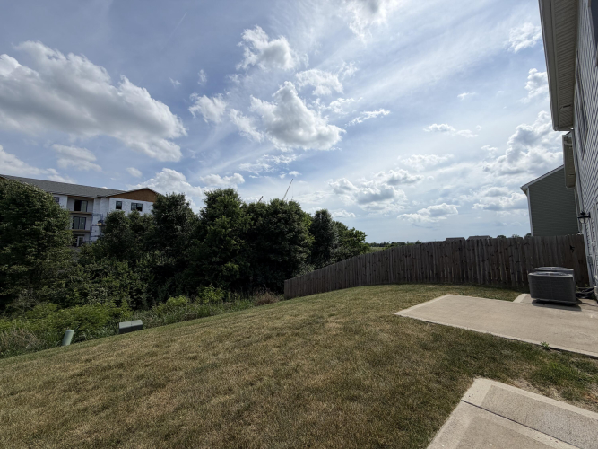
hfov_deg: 102.1
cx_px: 299
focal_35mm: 14
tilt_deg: +5.5
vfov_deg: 85.7
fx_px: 242
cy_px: 224
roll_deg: +0.2
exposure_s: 1/2237
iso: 20
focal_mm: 2.22
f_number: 2.2
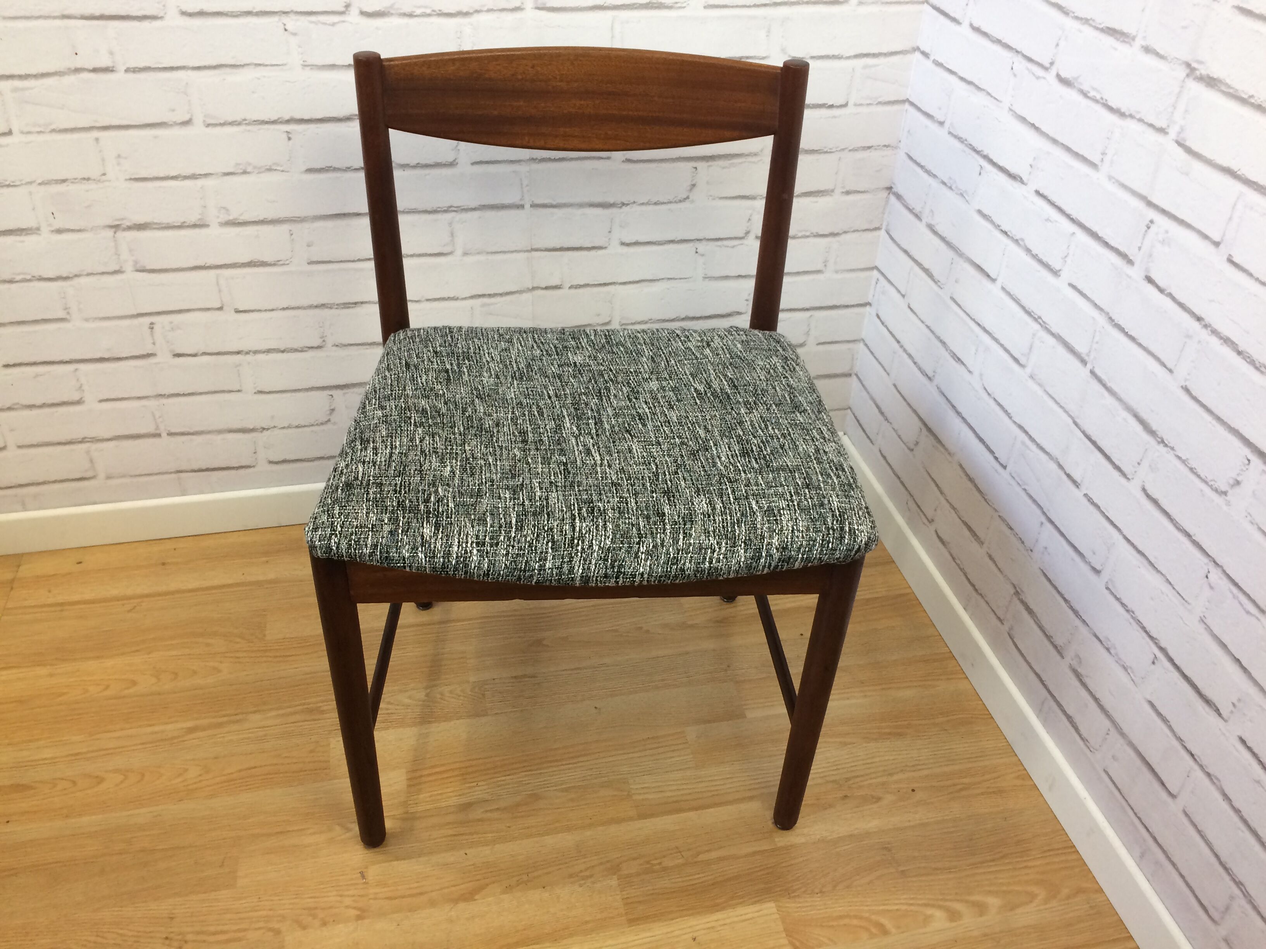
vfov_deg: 48.2
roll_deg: -3.1
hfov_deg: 61.7
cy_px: 474
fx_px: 1061
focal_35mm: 29
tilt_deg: -37.5
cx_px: 633
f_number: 2.2
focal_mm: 4.15
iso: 40
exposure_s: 1/33
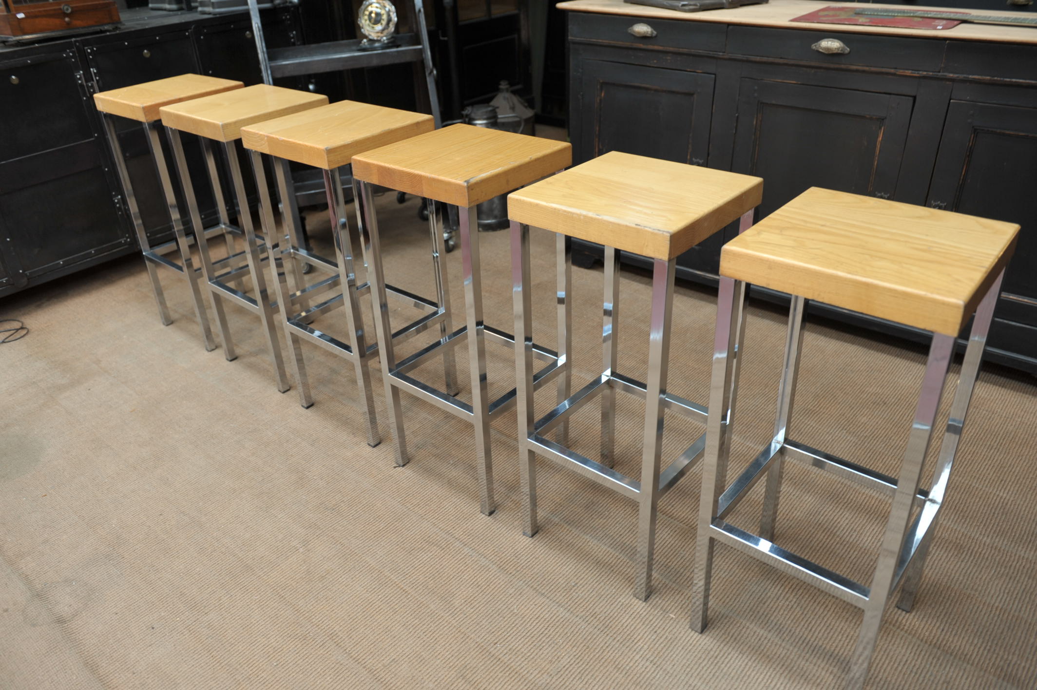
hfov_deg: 65.5
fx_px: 806
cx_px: 518
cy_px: 345
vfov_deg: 46.3
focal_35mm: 28
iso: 320
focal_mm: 28
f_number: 4
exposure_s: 1/50
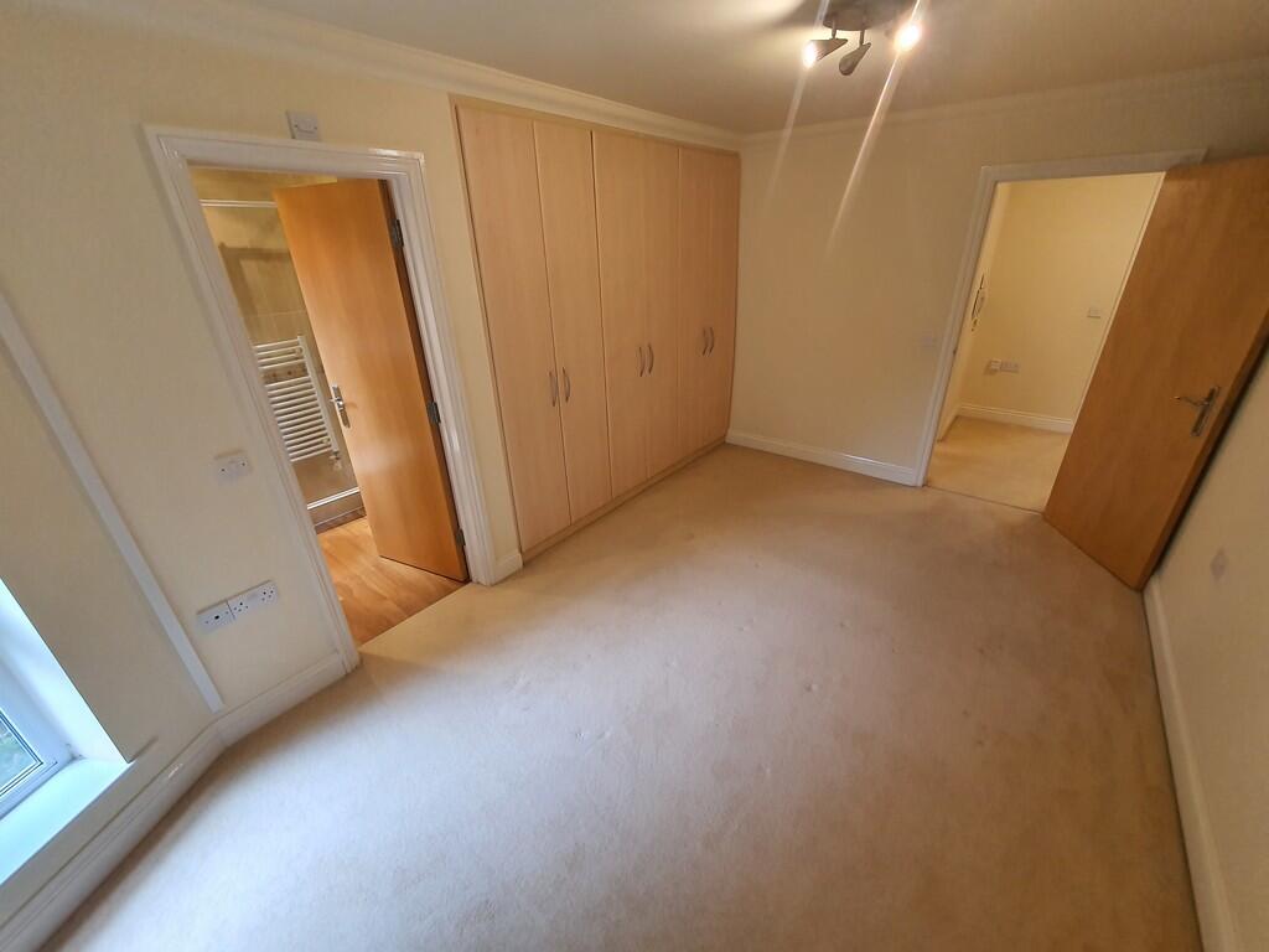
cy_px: 476
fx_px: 477
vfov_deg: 89.9
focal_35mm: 13
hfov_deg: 106.2
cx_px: 634
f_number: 2.2
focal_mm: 1.8
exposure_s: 1/50
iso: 200
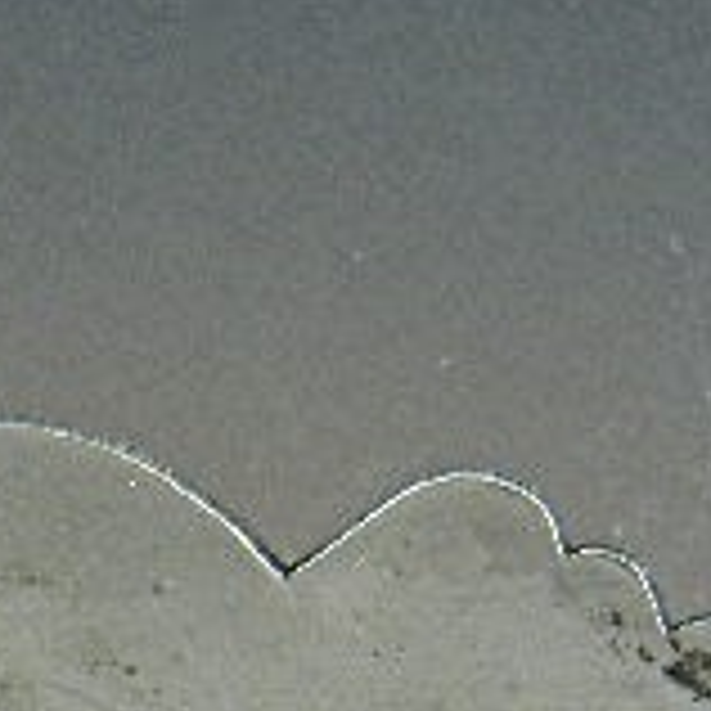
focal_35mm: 186
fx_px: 4322
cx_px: -135
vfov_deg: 9.2
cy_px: 1076
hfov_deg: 9.3
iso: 400
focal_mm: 9.3
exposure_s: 1/20.1
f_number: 3.9
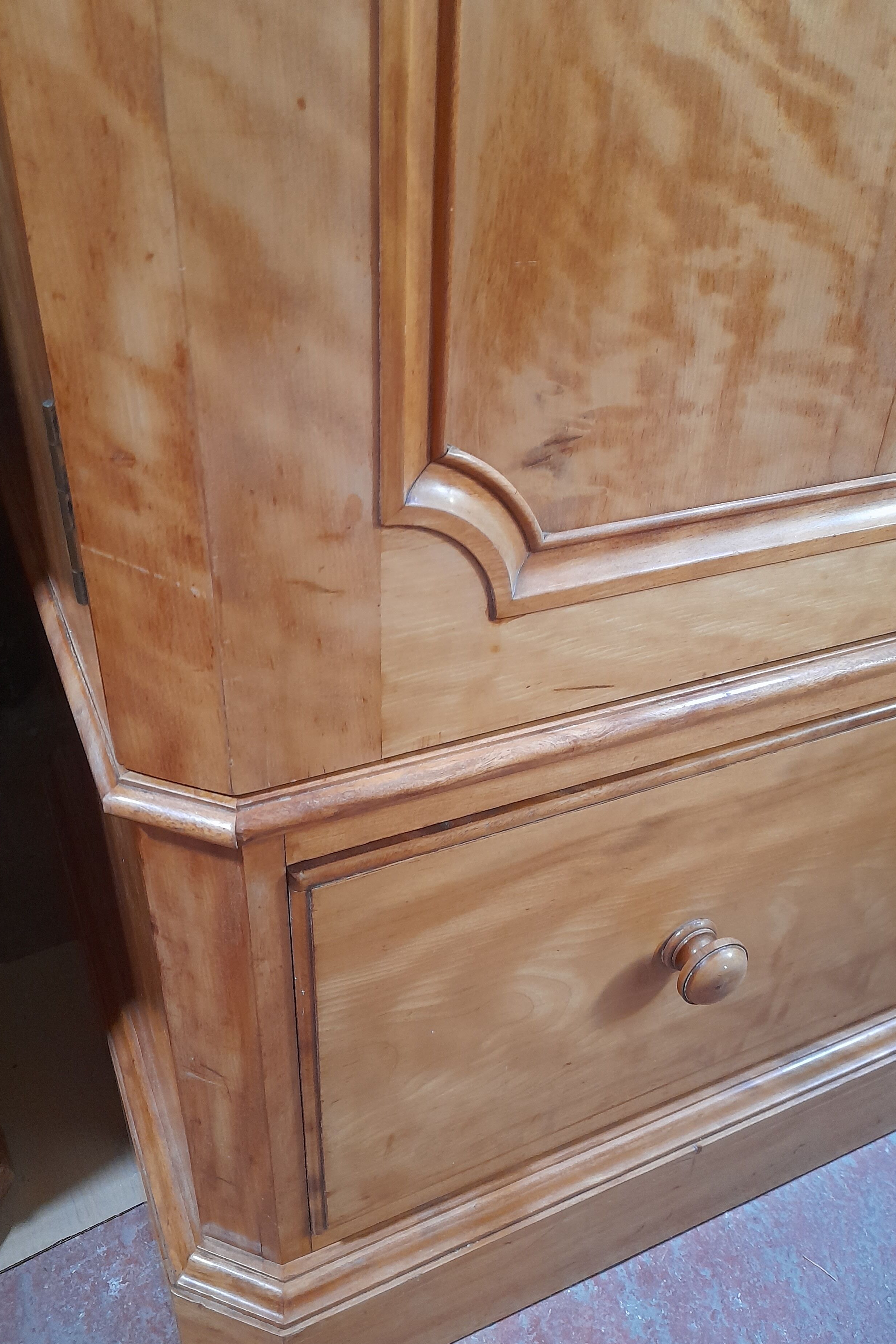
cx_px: 457
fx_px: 1045
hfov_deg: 46.4
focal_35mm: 28
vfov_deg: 65.4
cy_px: 707
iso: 500
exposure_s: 1/25
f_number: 2
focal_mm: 4.6
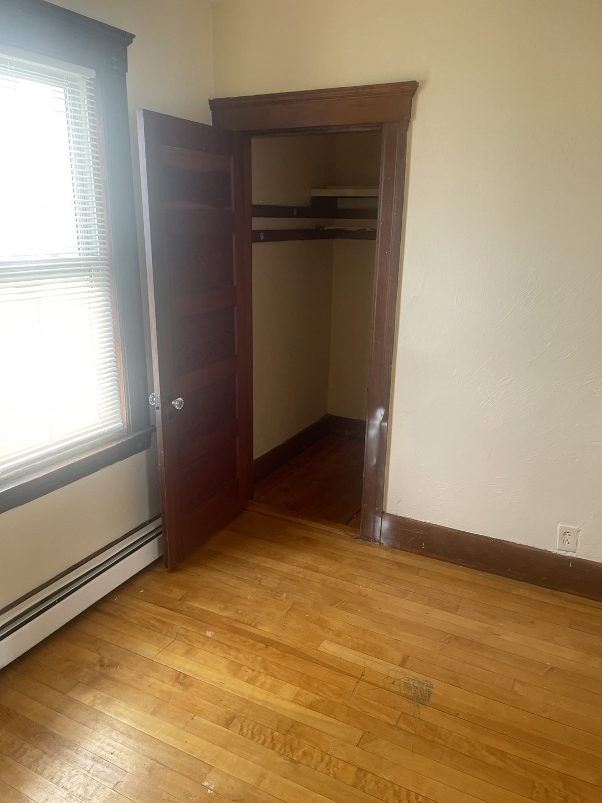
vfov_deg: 67.3
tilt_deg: -17.2
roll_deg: -0.7
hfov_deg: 53.1
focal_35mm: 26
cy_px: 402
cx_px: 301
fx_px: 603
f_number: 1.6
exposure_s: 1/106
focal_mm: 4.2
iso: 125
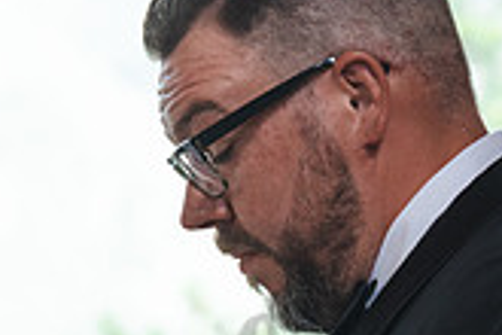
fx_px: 6874
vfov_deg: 2.8
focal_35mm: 493
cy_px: 445
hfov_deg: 4.2
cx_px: 103
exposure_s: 1/160
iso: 1000
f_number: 6.3
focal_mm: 140
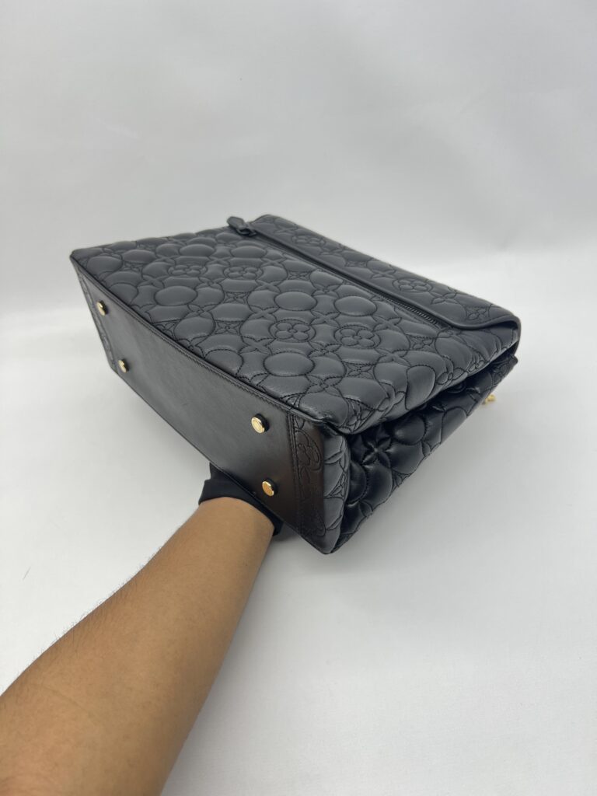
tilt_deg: -38.4
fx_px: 598
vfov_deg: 67.3
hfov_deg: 53.1
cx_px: 298
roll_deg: +9.6
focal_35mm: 26
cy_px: 398
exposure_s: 1/100
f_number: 1.5
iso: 50
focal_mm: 5.7
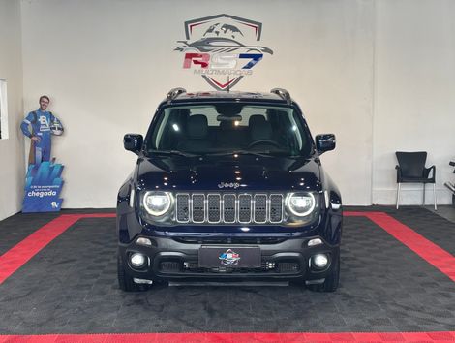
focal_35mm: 52
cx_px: 228
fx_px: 685
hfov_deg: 36.8
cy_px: 172
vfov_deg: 28.1
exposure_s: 1/125
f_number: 1.6
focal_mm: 5.96
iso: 50
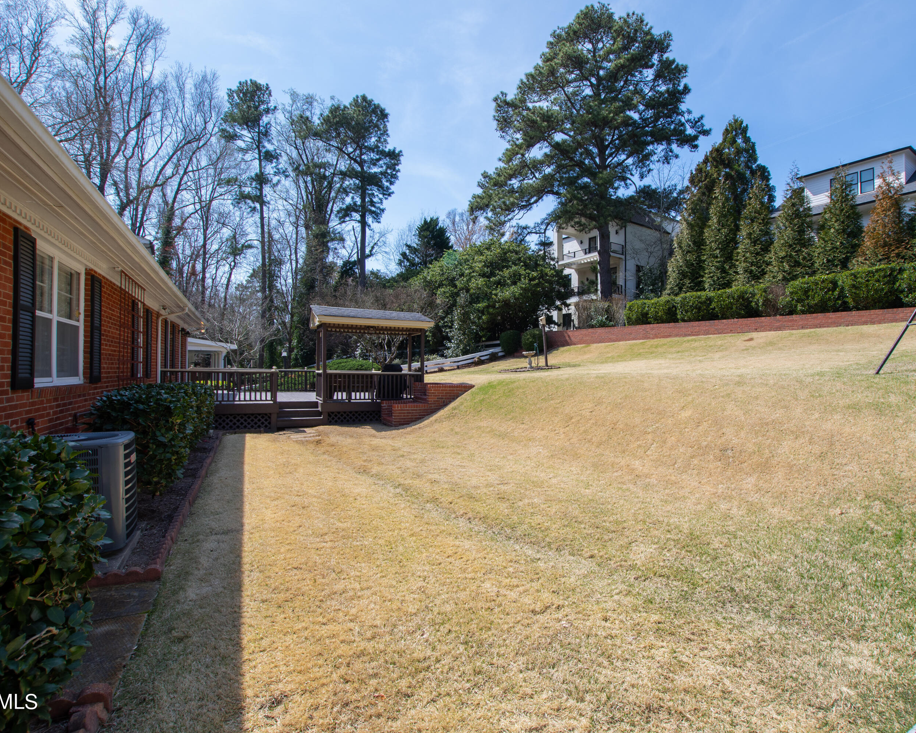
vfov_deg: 77.0
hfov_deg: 88.8
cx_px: 535
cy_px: 367
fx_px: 461
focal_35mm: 17
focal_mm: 10
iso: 100
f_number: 8
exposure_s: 1/125
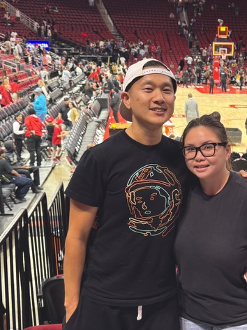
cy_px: 173
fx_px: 495
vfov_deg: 36.8
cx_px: 212
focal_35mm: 52
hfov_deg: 27.2
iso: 160
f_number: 1.78
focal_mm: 6.76
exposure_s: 1/50
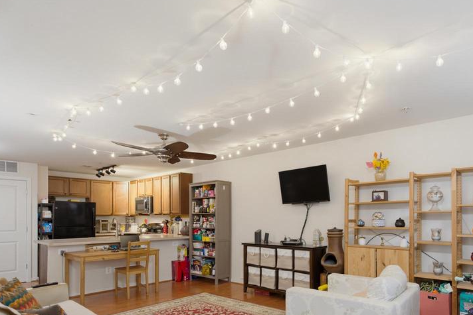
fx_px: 302
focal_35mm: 23
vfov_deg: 53.7
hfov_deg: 75.4
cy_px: 217
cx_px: 279
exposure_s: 1/4
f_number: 8
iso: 800
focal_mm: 16
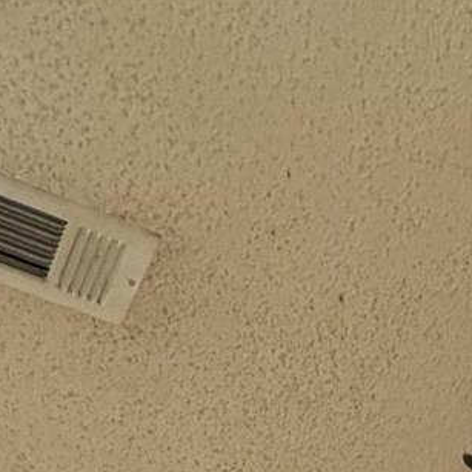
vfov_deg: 10.8
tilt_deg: -8.6
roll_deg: +1.1
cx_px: 623
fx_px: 1435
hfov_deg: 17.5
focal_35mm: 93
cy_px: 1484
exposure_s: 1/121
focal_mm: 2.22
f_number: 2.2
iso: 80
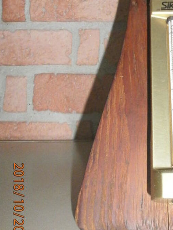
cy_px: 32
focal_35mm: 54
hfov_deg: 26.2
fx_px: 360
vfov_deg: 34.0
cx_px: 155
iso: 400
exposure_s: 1/30
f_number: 2.9
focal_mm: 4.8
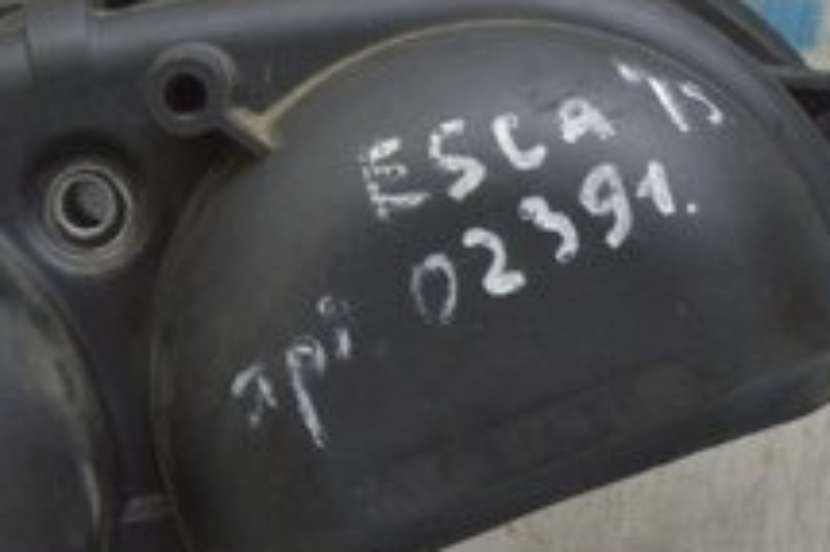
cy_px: 994
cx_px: 208
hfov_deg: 12.5
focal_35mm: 164
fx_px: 3787
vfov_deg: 8.1
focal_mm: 23
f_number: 5.6
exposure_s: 1/20
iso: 400
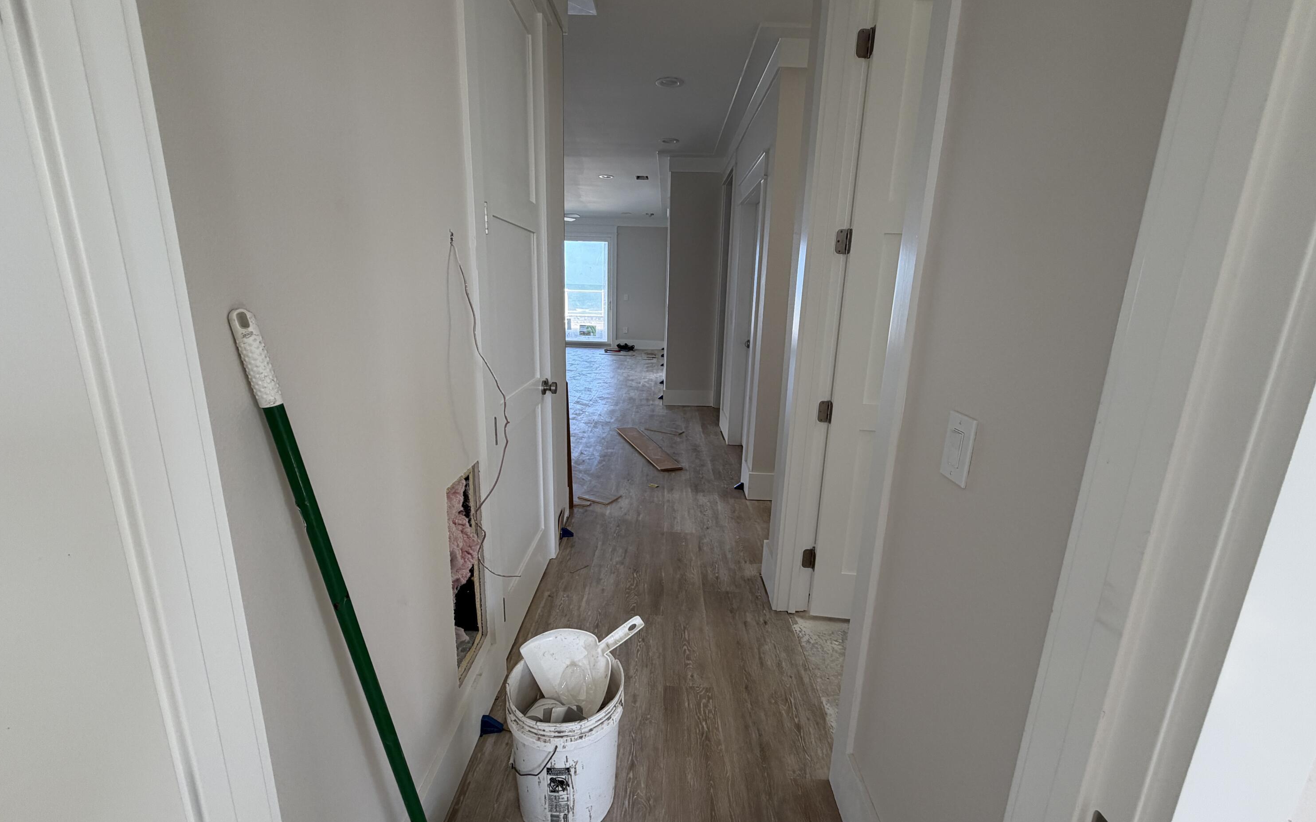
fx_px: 538
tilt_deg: -12.9
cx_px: 662
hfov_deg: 101.5
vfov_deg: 74.8
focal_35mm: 15
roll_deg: -1.3
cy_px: 412
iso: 100
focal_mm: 2.22
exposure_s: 1/121
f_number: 2.2
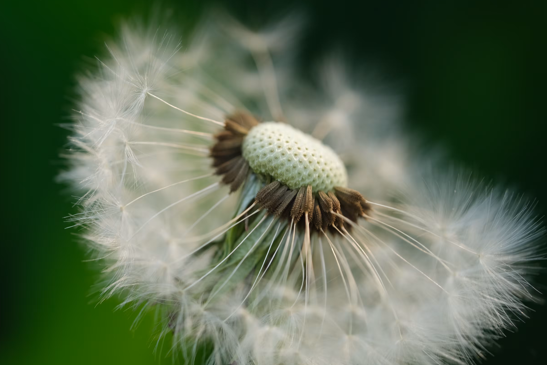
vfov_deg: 8.9
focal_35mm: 155
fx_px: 2355
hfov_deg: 13.2
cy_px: 185
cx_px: 206
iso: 160
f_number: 3.6
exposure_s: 1/320
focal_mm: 80
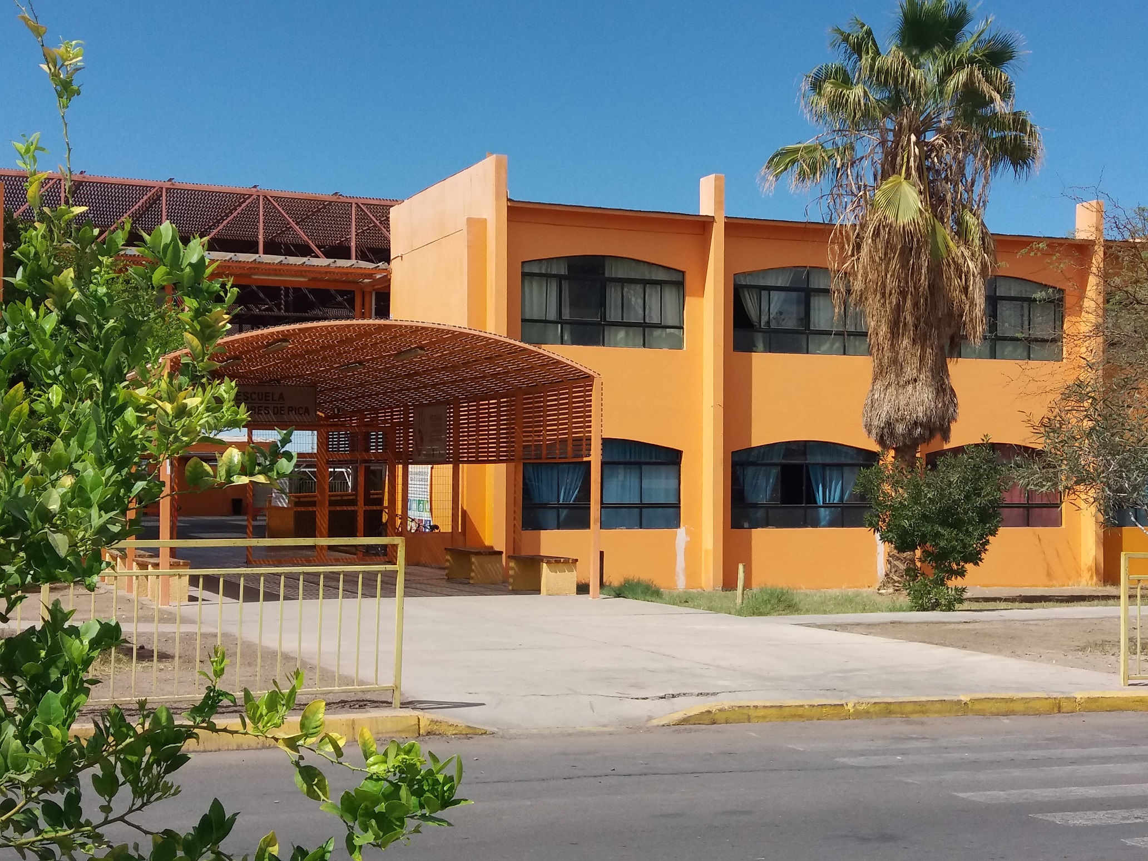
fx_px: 929
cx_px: 574
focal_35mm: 28
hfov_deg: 63.4
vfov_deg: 49.7
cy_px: 430
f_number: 1.9
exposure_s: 1/2036
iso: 64
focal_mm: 3.7
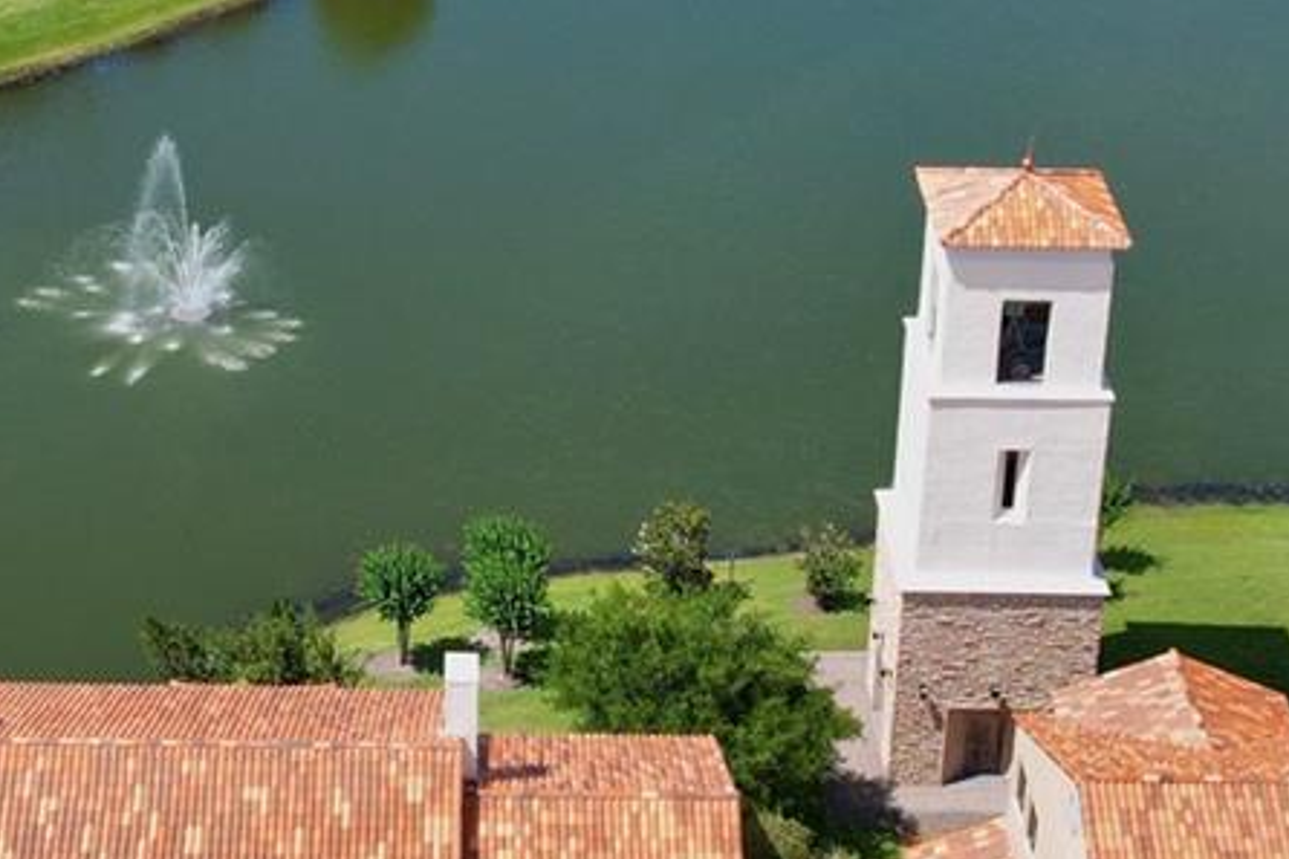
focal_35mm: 79
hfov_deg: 25.6
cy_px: 336
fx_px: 2827
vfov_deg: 17.2
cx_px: 434
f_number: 2.8
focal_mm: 8.38
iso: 200
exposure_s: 1/3200
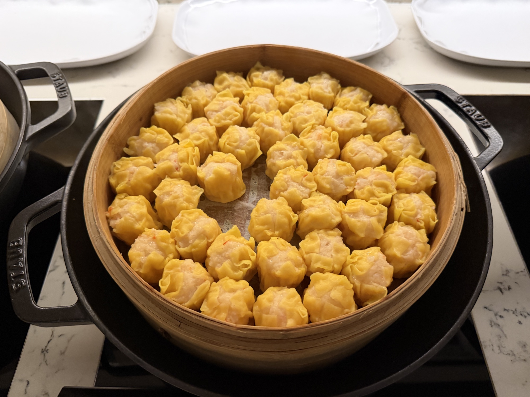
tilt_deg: -54.7
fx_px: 367
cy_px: 198
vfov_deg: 56.8
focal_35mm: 24
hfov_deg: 71.6
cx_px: 265
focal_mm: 6.76
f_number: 1.78
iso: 500
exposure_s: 1/60
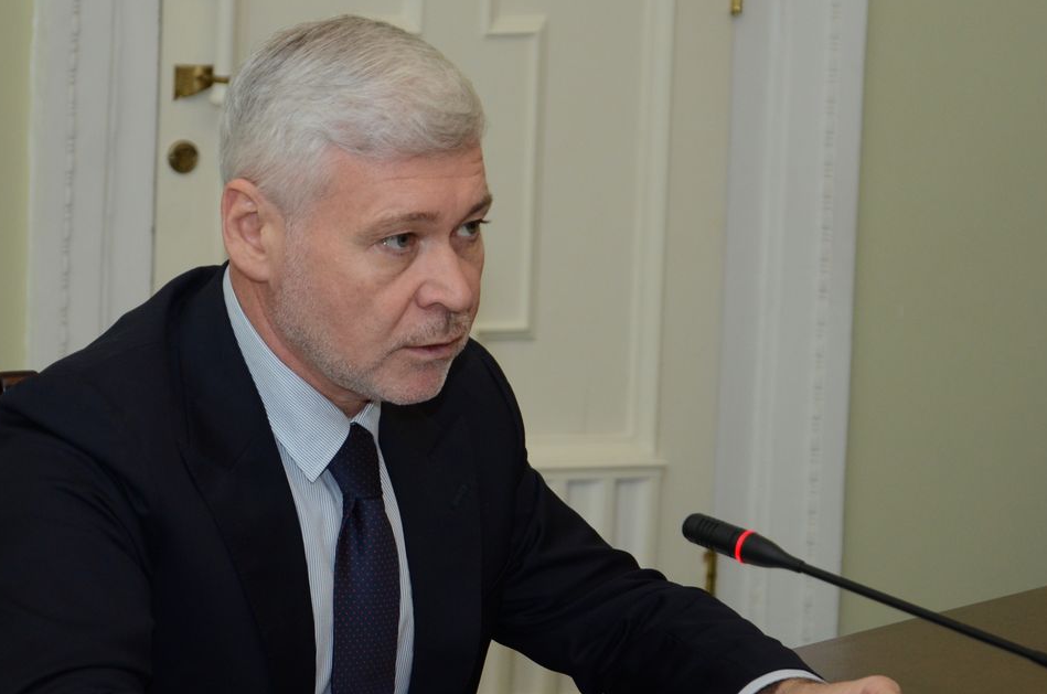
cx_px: 405
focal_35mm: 146
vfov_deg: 9.4
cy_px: 377
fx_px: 4238
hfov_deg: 14.1
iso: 800
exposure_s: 1/200
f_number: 5.3
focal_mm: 66
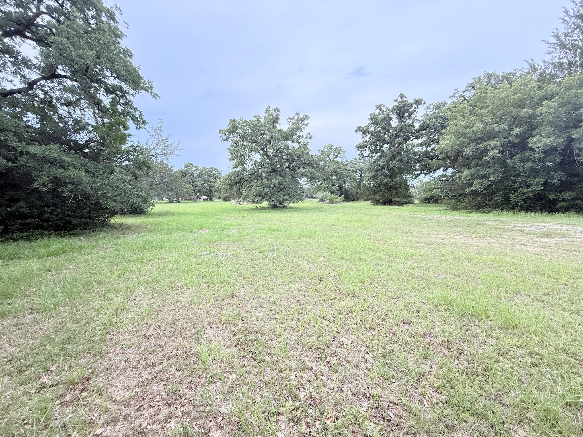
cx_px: 292
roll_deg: -0.4
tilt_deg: -4.3
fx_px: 236
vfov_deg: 85.7
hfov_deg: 102.1
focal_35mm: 14
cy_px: 218
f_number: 2.2
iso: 125
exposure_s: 1/99
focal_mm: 2.22
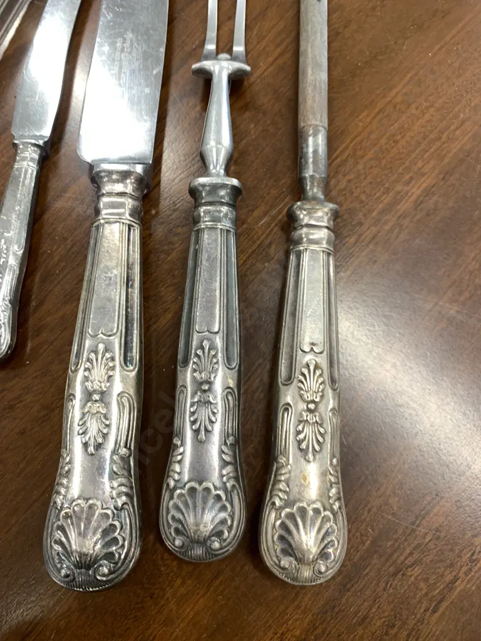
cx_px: 240
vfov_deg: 67.3
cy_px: 320
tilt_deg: -74.3
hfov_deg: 53.1
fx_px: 482
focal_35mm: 26
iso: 80
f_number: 1.8
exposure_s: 1/50
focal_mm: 4.25
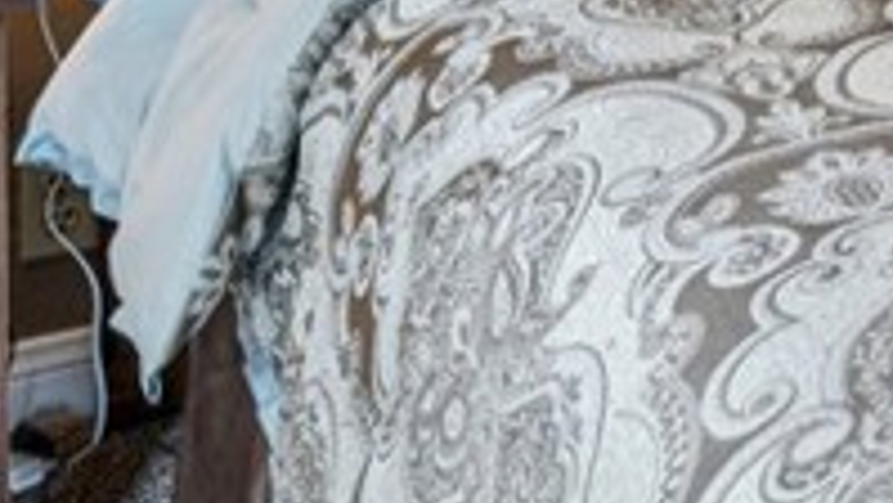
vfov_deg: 10.5
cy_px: -732
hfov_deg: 17.5
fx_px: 2335
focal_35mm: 99
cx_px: 1615
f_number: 13
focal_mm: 18.3
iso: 100
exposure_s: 1.6
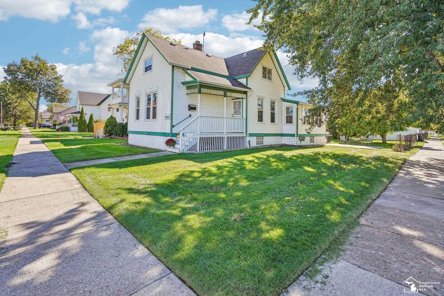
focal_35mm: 16
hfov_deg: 96.7
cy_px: 148
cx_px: 222
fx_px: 197
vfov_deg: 73.8
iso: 250
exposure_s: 1/200
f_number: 8
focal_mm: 16
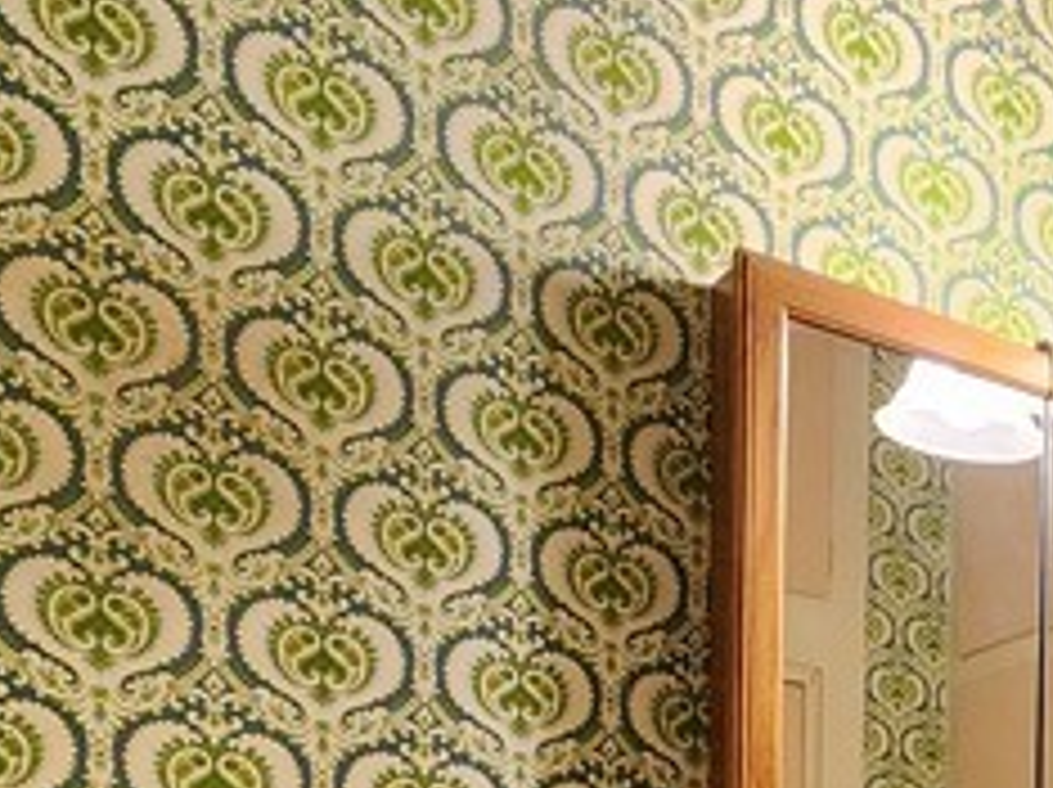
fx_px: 1732
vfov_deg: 20.5
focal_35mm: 57
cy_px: 1292
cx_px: 1444
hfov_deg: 27.1
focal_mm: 2.2
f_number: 2.2
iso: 250
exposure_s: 1/60
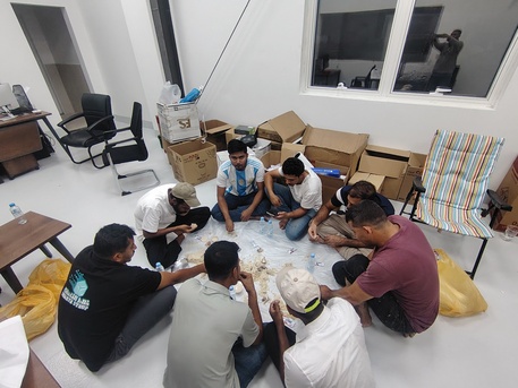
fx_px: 254
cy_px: 194
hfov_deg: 91.0
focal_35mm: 17
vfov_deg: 74.8
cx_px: 259
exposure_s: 1/50
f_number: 2.2
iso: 271
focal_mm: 1.42
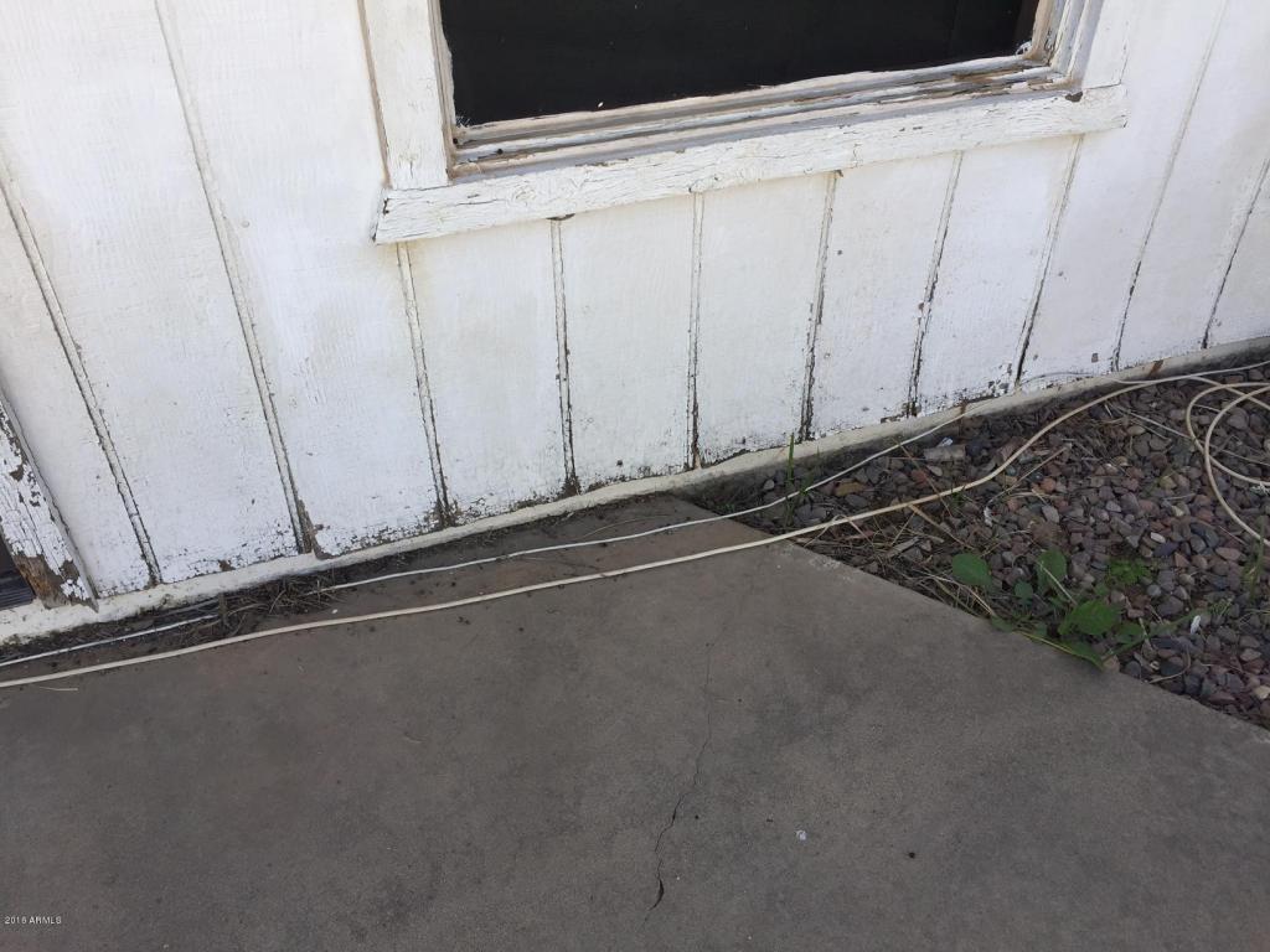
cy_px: 476
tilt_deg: -39.0
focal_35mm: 29
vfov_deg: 48.2
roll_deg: -1.6
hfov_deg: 61.7
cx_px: 635
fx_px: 1064
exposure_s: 1/380
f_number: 2.2
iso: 32
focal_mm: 4.15
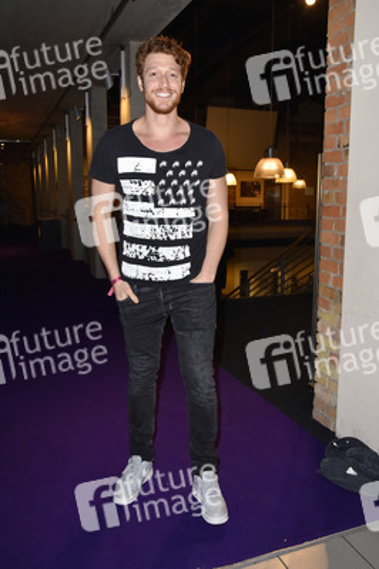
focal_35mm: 30
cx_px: 190
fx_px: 475
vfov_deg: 62.0
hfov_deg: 43.5
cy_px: 284
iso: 1250
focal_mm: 30
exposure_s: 1/160
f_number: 6.3
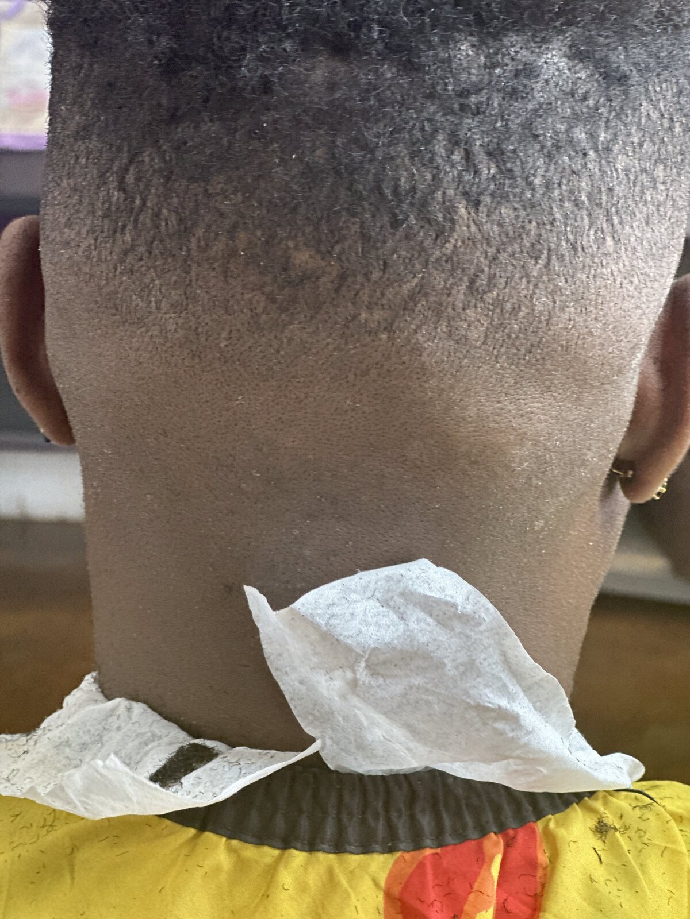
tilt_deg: -16.3
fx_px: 2046
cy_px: 460
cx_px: 345
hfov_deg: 19.1
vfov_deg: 25.3
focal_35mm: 77
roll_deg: -1.3
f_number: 2.8
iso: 160
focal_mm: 9
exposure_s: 1/40
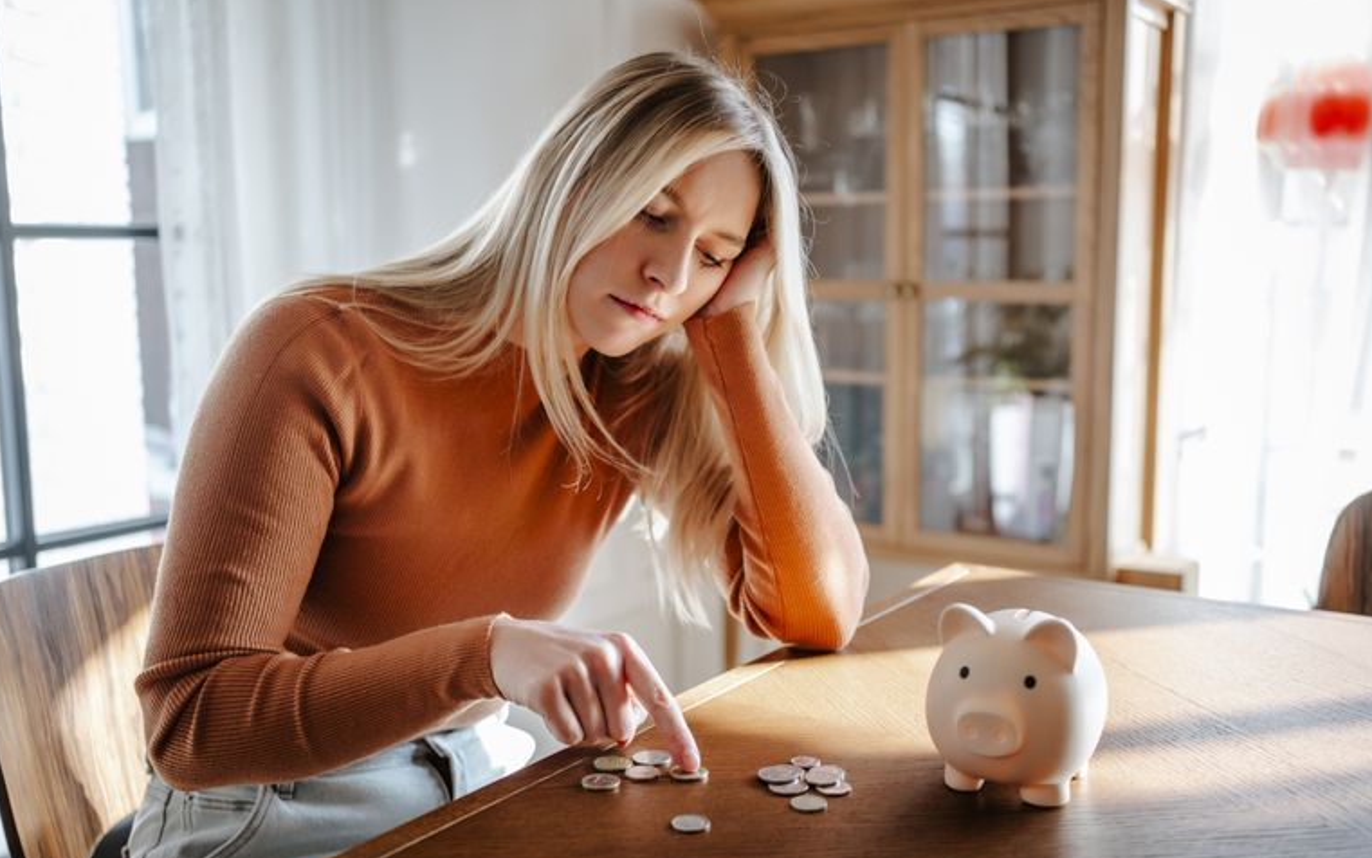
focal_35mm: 36
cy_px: 452
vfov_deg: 35.3
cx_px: 683
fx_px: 1346
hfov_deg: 54.0
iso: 500
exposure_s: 1/160
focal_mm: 35
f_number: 2.8
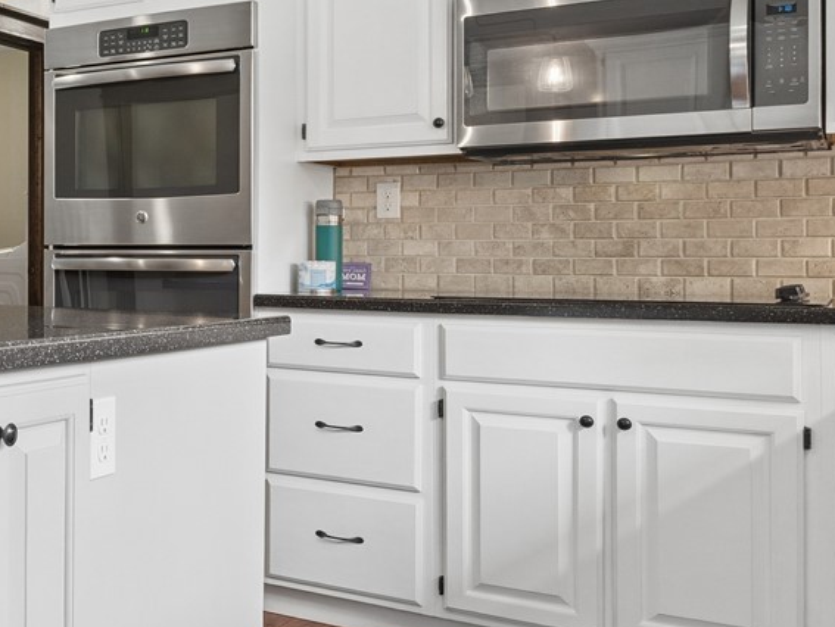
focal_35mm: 46
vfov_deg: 31.3
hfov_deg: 34.7
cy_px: 207
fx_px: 1110
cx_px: -110
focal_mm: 16
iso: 400
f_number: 9
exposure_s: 1/13
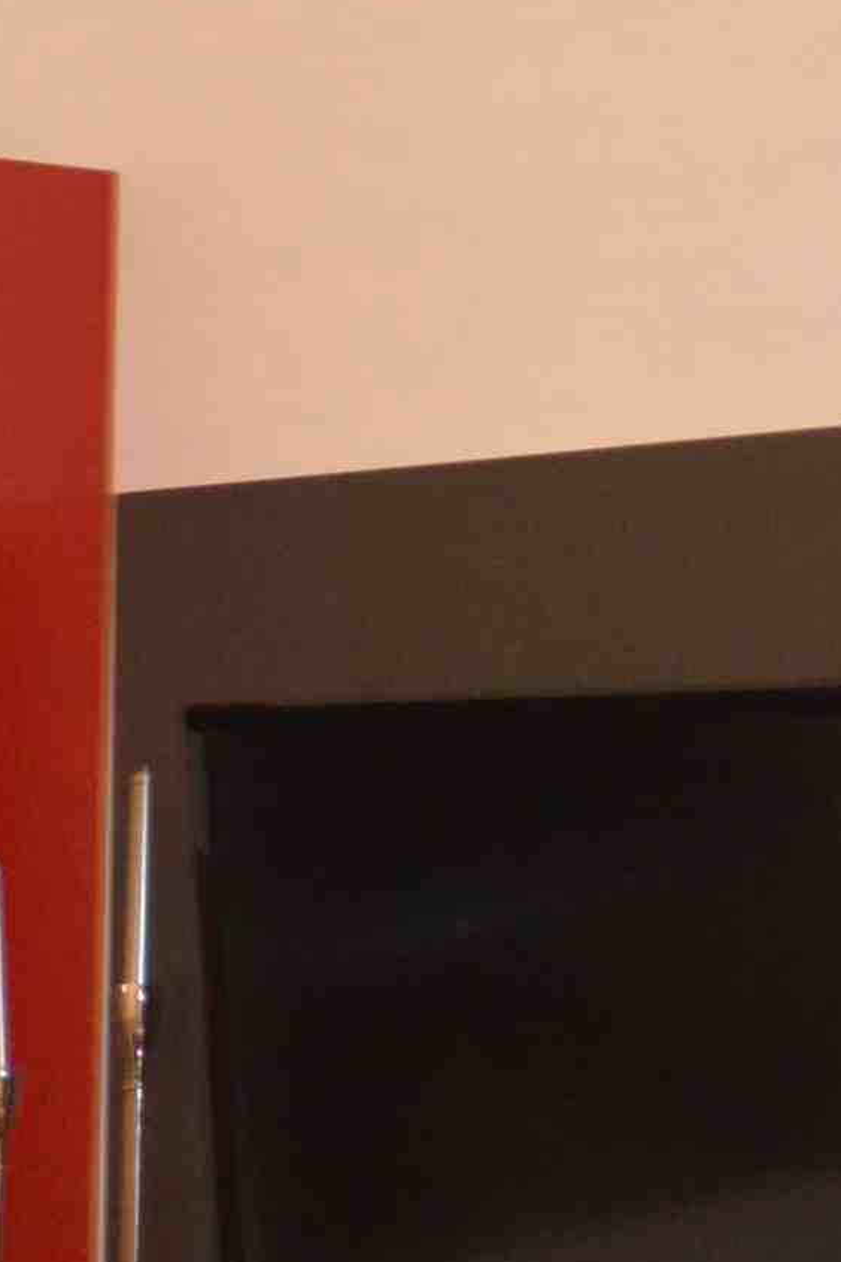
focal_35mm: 147
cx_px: -796
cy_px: 700
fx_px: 5151
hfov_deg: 8.8
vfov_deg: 14.0
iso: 800
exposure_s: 1/13
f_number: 3.5
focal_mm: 18
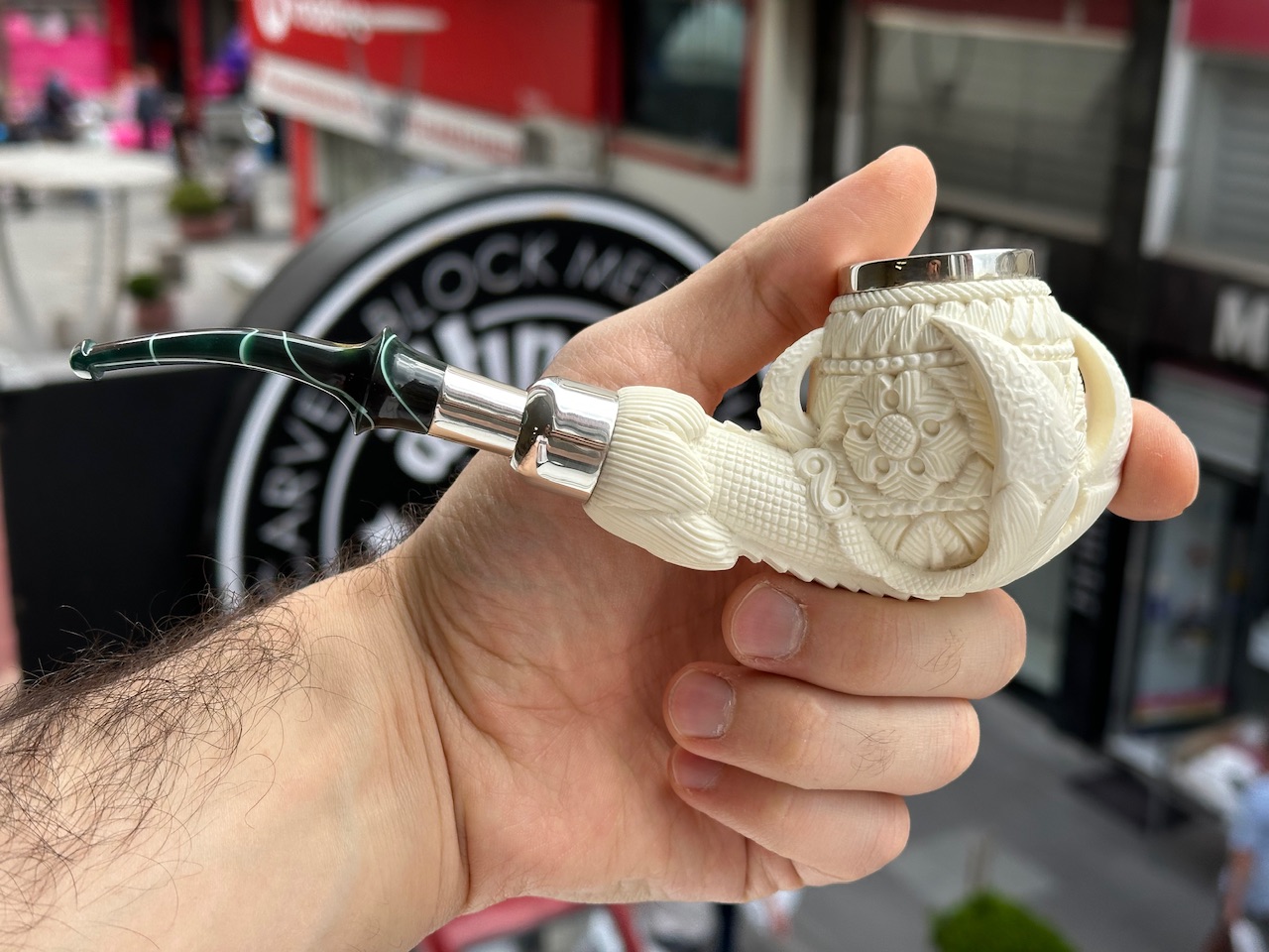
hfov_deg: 39.7
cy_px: 476
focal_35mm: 48
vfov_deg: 30.3
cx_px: 634
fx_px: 1760
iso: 64
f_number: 1.78
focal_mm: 6.86
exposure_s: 1/927
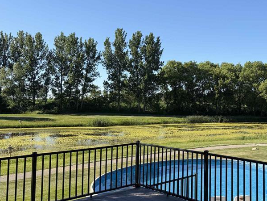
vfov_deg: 35.1
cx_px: 209
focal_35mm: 41
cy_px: 83
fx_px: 316
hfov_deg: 43.8
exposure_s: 1/2907
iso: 80
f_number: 1.78
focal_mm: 6.76
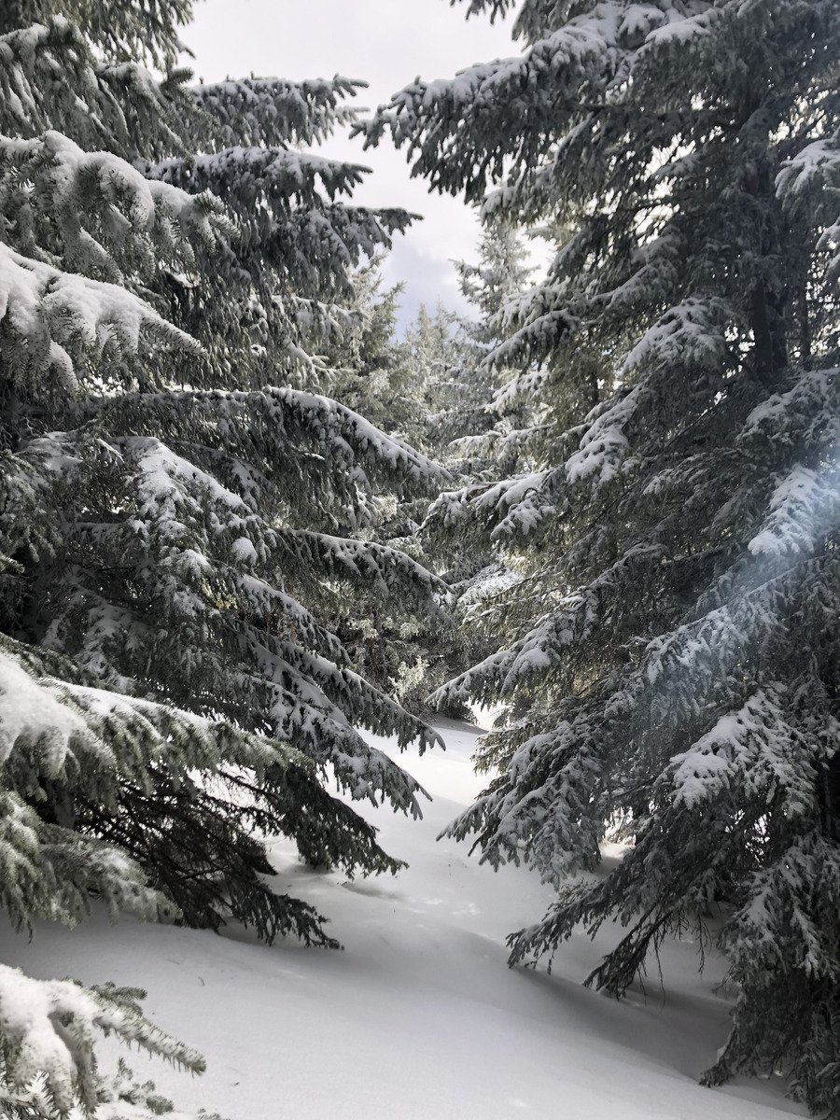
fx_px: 906
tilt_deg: -2.9
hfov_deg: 49.7
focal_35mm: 28
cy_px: 560
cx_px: 420
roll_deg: +5.3
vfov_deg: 63.4
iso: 20
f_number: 1.8
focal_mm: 4
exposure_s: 1/867
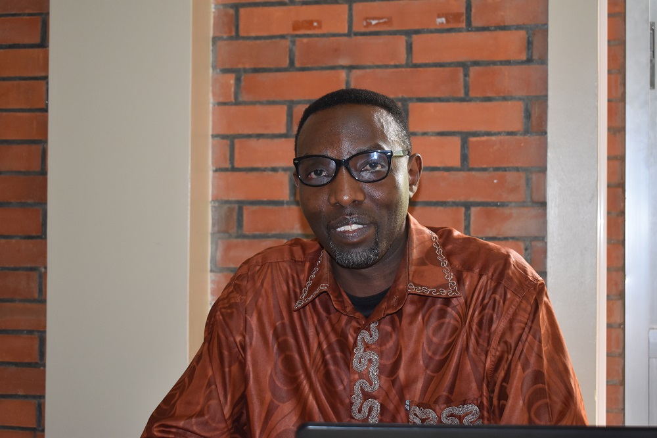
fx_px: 1040
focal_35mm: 57
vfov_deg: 23.8
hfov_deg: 35.1
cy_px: 219
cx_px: 328
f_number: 4.8
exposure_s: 1/80
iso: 800
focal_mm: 38
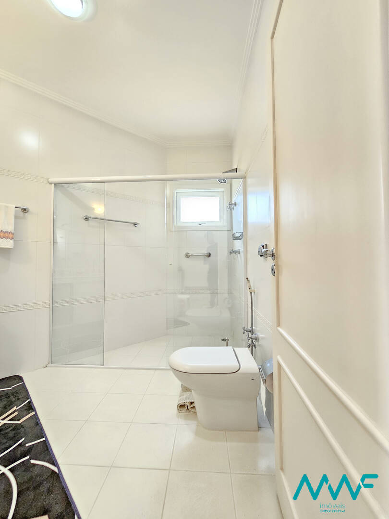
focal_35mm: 13
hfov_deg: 89.9
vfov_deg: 106.2
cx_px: 194
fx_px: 195
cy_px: 260
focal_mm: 2.2
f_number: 2.2
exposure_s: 1/60
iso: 400
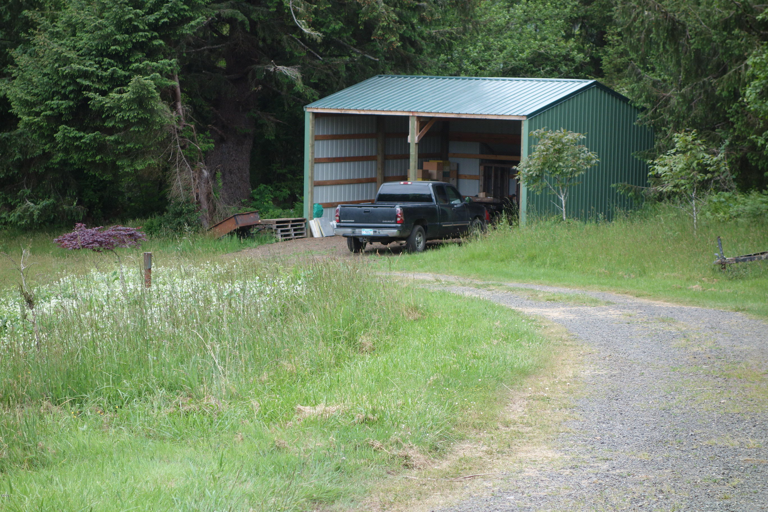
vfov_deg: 13.7
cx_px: 384
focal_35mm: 100
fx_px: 2133
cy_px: 256
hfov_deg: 20.4
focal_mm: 37.1
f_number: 4.9
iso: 250
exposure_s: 1/60
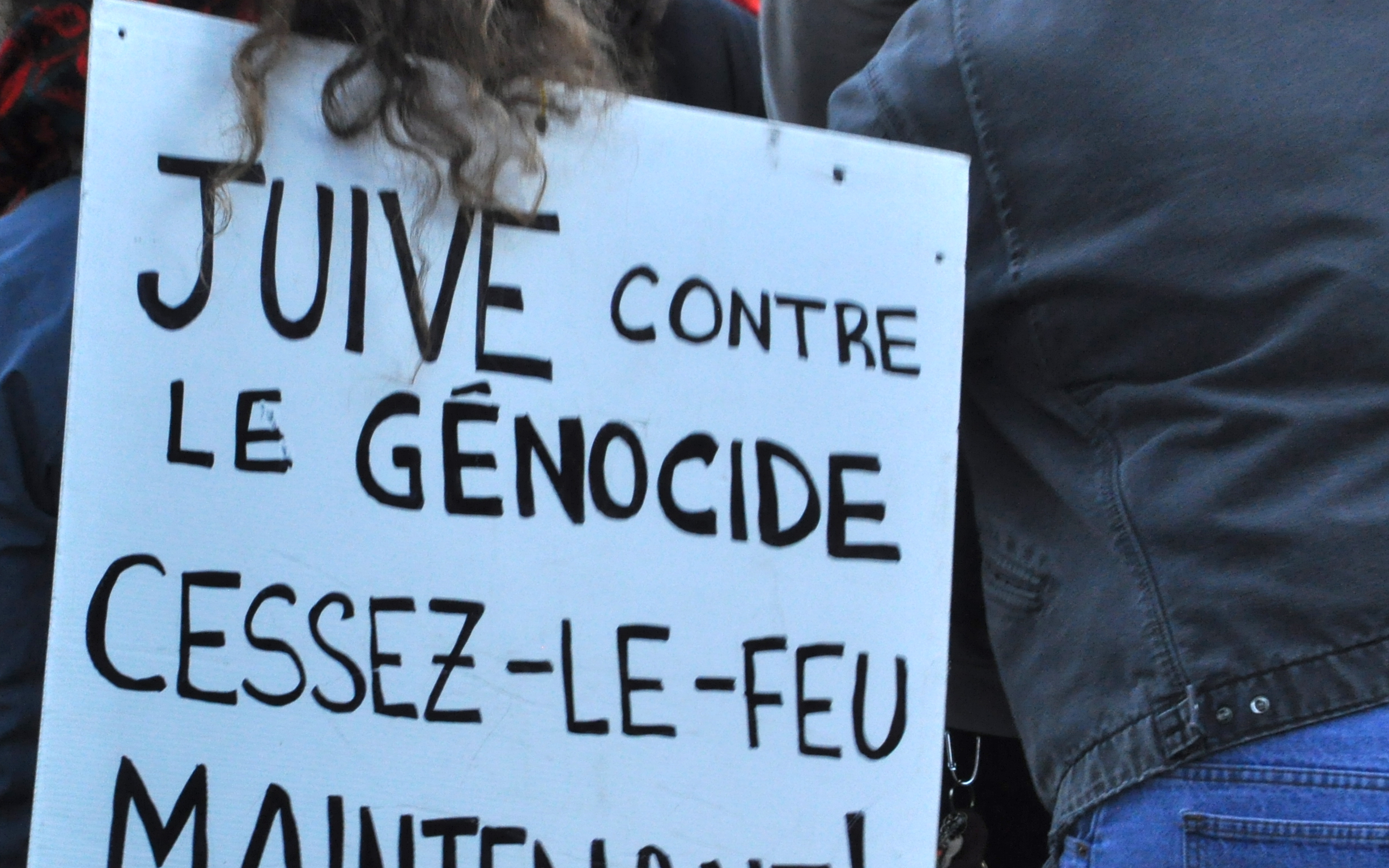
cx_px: 484
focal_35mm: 187
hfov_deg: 11.2
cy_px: 458
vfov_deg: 7.0
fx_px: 7079
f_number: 18
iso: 1000
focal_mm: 70
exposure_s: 1/80
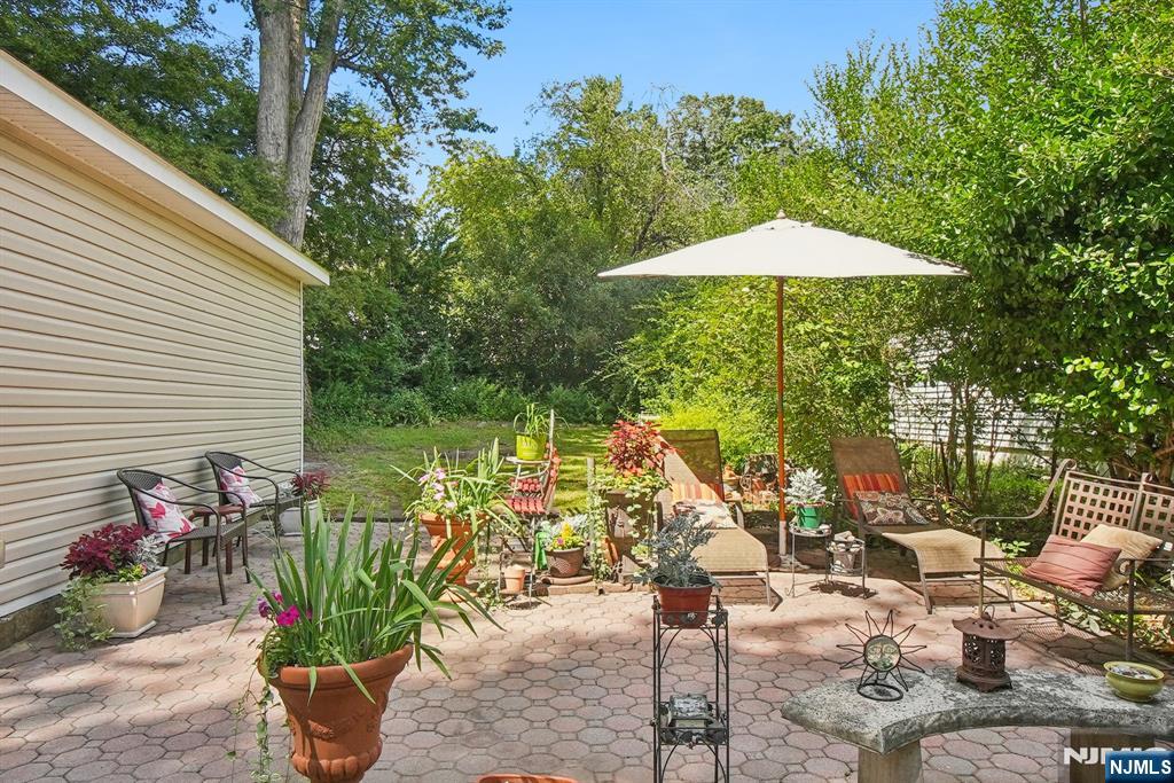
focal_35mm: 25
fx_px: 815
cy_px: 392
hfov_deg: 71.5
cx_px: 587
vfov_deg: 51.3
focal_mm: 17
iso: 640
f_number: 9
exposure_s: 1/400
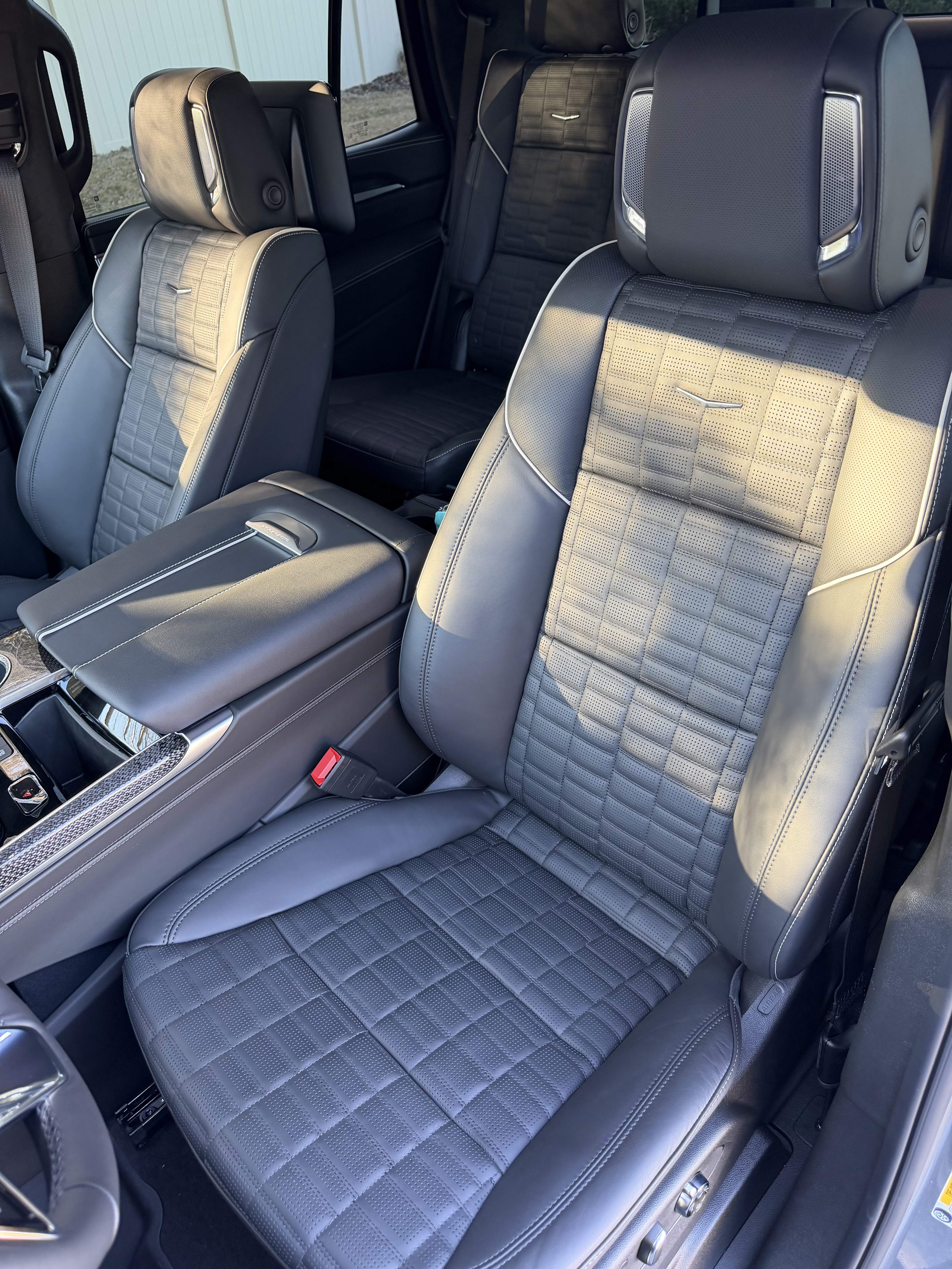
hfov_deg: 56.8
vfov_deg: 71.6
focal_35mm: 24
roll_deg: +4.8
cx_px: 476
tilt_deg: -39.5
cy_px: 634
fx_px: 880
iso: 200
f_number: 1.78
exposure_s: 1/78
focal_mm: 6.76
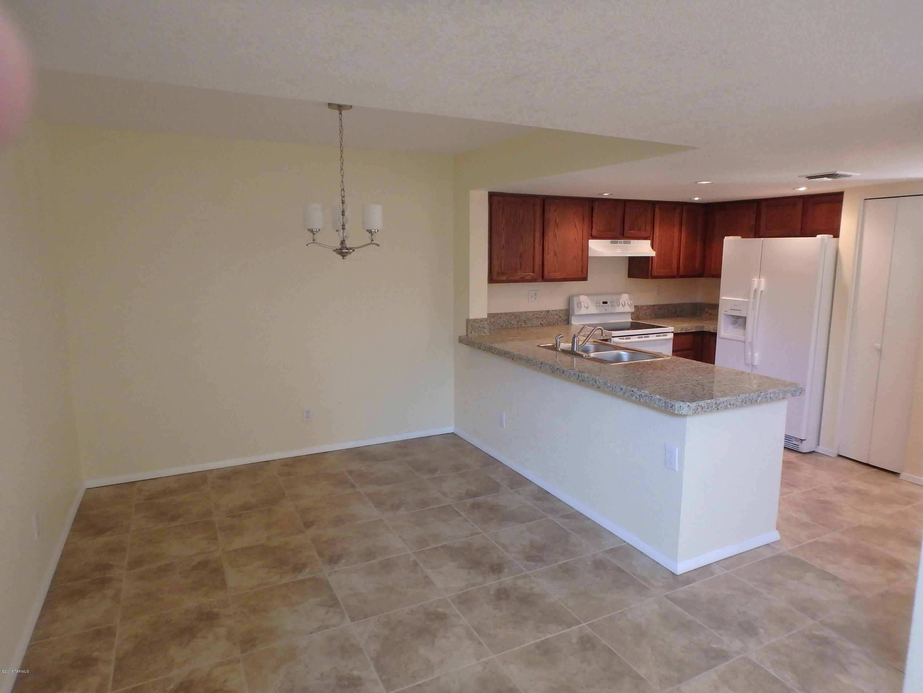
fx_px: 560
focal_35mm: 21
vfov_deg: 63.4
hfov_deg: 79.0
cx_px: 462
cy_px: 346
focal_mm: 3.7
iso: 400
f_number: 3.5
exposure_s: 1/30
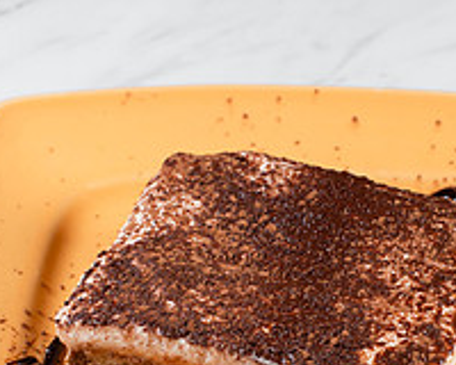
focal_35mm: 166
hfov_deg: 11.6
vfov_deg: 9.3
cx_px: 348
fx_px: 2240
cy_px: 322
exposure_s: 1/200
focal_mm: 50
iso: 200
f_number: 9
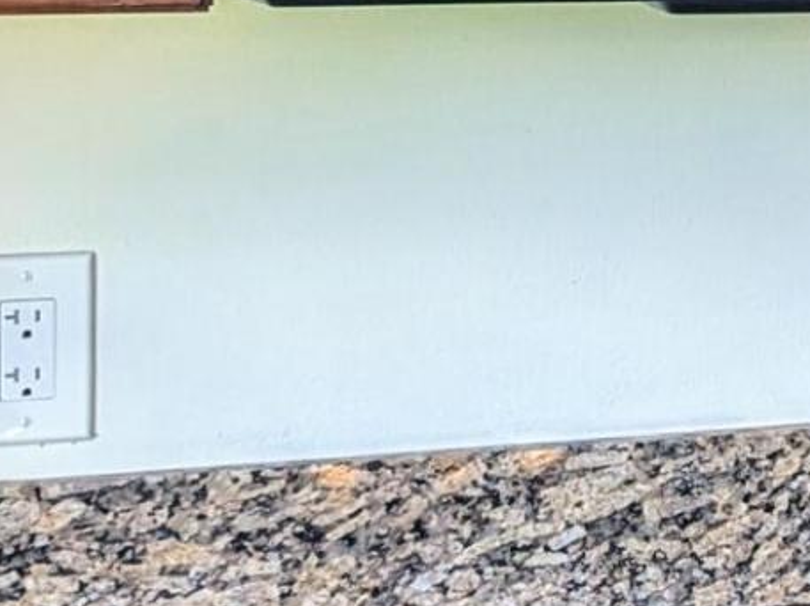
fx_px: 3531
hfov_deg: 11.7
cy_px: -37
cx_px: 1649
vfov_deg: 9.7
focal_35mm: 151
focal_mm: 6.81
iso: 47
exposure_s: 1/139
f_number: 1.85
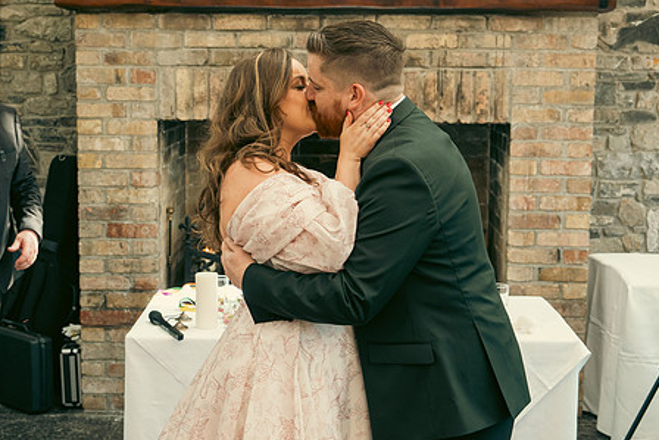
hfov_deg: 30.5
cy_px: 198
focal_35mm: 66
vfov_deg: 20.6
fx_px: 1208
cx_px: 310
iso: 400
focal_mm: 34
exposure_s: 1/200
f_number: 3.5
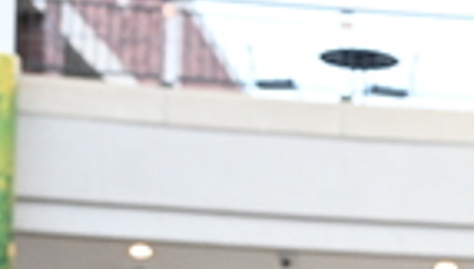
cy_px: 516
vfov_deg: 7.5
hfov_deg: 12.7
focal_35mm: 157
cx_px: 792
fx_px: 1977
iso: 3200
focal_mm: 39
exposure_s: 1/160
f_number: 4
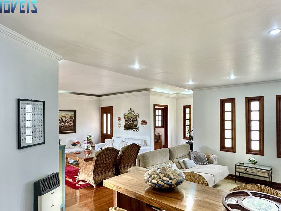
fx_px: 187
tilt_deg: +0.7
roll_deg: -0.1
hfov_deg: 73.8
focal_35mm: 23
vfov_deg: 58.7
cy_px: 117
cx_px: 153
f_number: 2.2
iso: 160
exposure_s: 1/120
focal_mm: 2.22
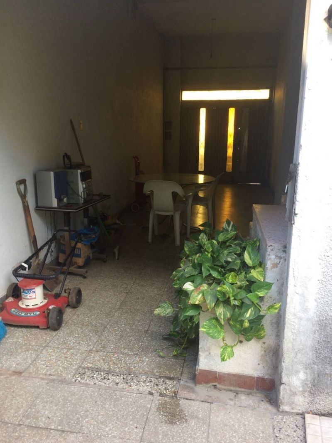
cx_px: 166
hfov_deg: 48.2
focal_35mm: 29
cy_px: 222
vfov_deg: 61.6
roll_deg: +0.4
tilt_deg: -15.0
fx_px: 371
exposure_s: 1/50
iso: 40
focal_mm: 4.15
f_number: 2.2
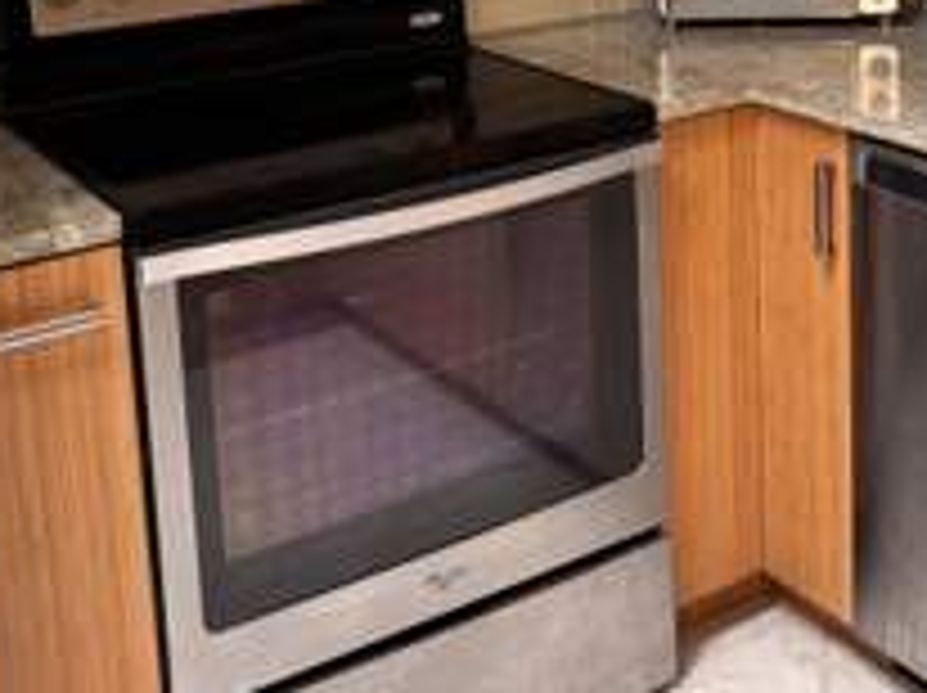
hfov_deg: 33.9
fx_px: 1498
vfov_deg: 24.5
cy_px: -47
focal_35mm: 56
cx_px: 662
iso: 800
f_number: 1.78
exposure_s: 1/40
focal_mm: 6.76
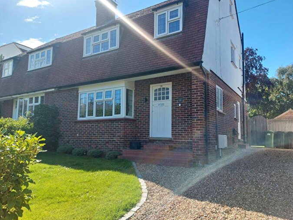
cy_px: 113
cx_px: 152
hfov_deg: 67.3
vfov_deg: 53.1
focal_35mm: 26
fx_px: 220
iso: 25
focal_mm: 5.23
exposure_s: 1/377
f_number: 1.8
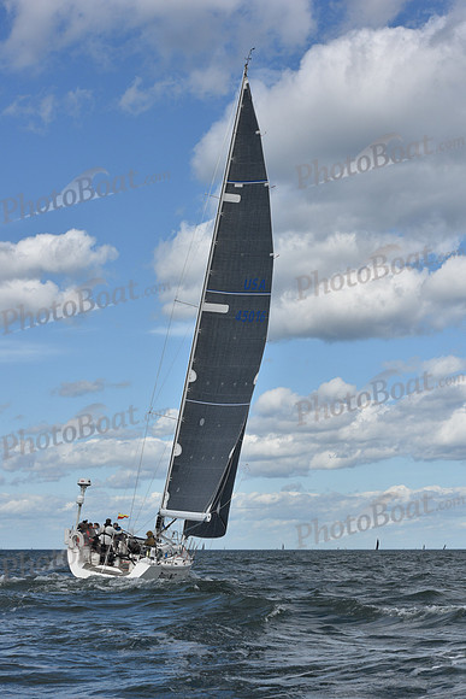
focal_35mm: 70
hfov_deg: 19.5
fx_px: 1358
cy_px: 350
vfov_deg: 28.8
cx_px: 233
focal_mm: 70
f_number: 10
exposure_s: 1/1000
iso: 320
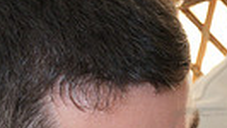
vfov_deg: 6.3
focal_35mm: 174
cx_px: 226
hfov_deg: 12.2
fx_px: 1048
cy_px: 401
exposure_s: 1/320
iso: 1600
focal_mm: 38
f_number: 4
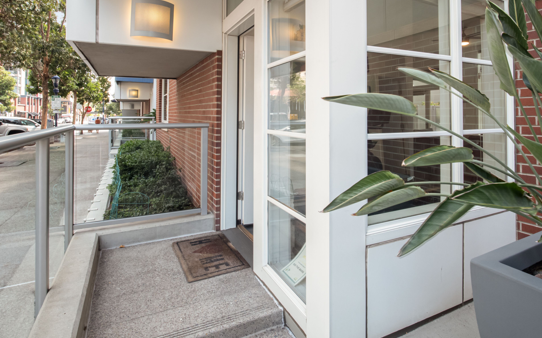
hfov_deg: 90.9
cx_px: 294
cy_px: 106
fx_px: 266
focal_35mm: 18
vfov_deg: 62.9
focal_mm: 7
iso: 500
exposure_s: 1/60
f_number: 6.3
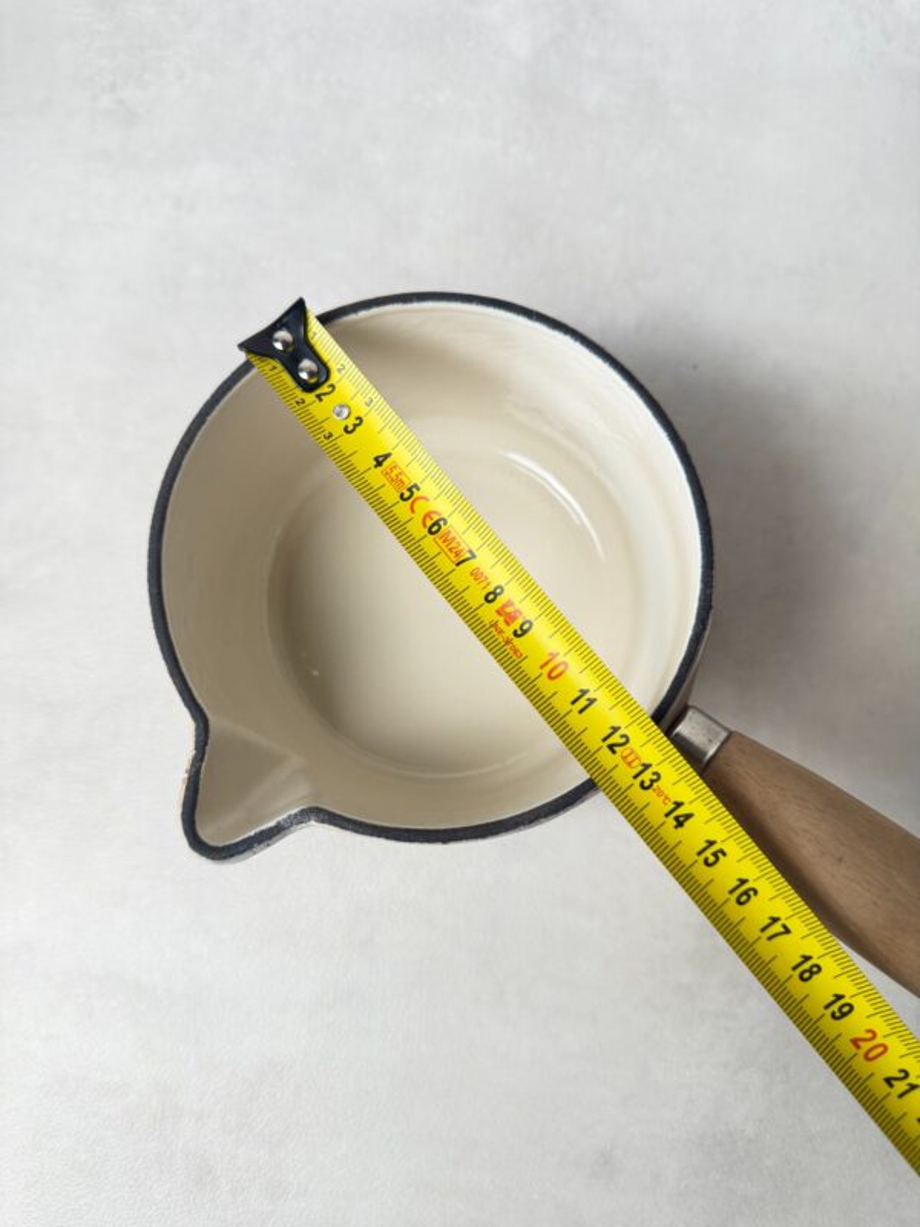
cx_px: 460
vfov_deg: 71.6
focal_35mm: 24
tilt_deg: -79.6
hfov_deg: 56.8
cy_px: 614
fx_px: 850
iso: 160
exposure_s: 1/100
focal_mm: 6.76
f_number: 1.78
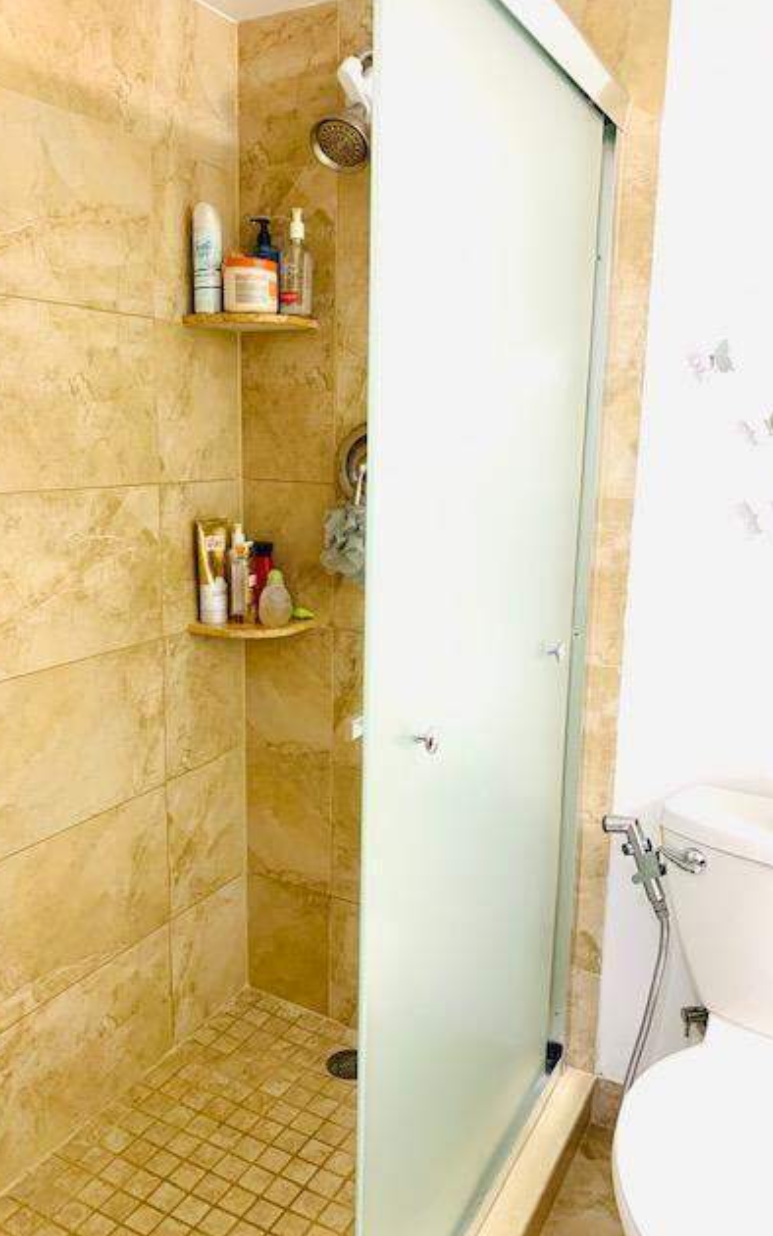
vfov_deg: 66.5
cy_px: 624
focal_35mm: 28
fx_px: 943
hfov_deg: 44.5
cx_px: 351
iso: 125
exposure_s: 1/60
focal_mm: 4.25
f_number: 1.8
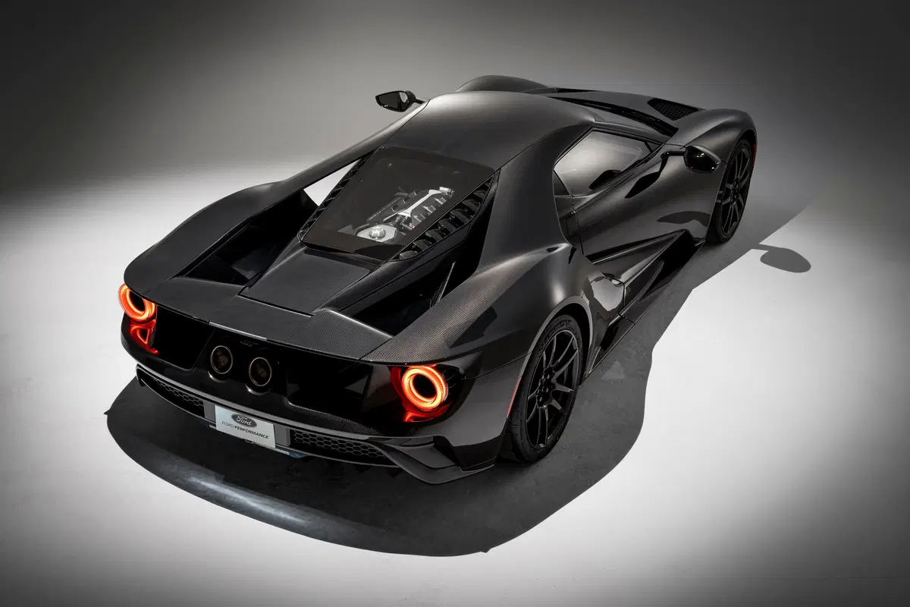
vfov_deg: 29.9
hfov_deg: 43.6
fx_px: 1137
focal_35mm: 45
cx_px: 455
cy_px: 304
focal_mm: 45
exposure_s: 1/25
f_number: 5.6
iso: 400
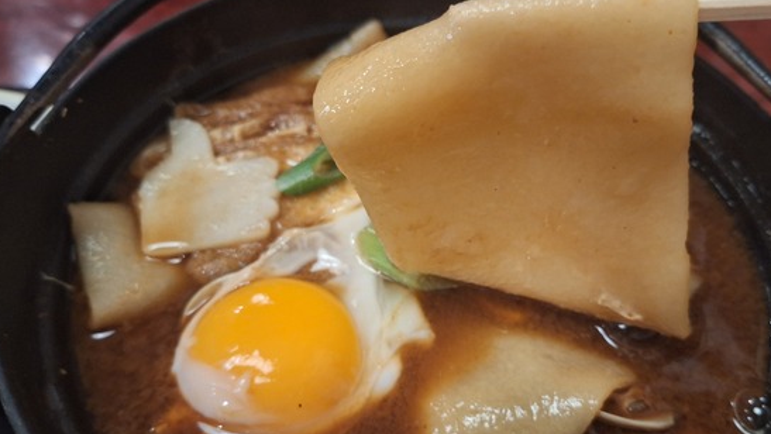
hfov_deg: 59.3
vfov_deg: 35.6
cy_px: 234
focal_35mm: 33
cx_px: 430
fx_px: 675
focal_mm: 5.54
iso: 400
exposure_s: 1/20
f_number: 1.8
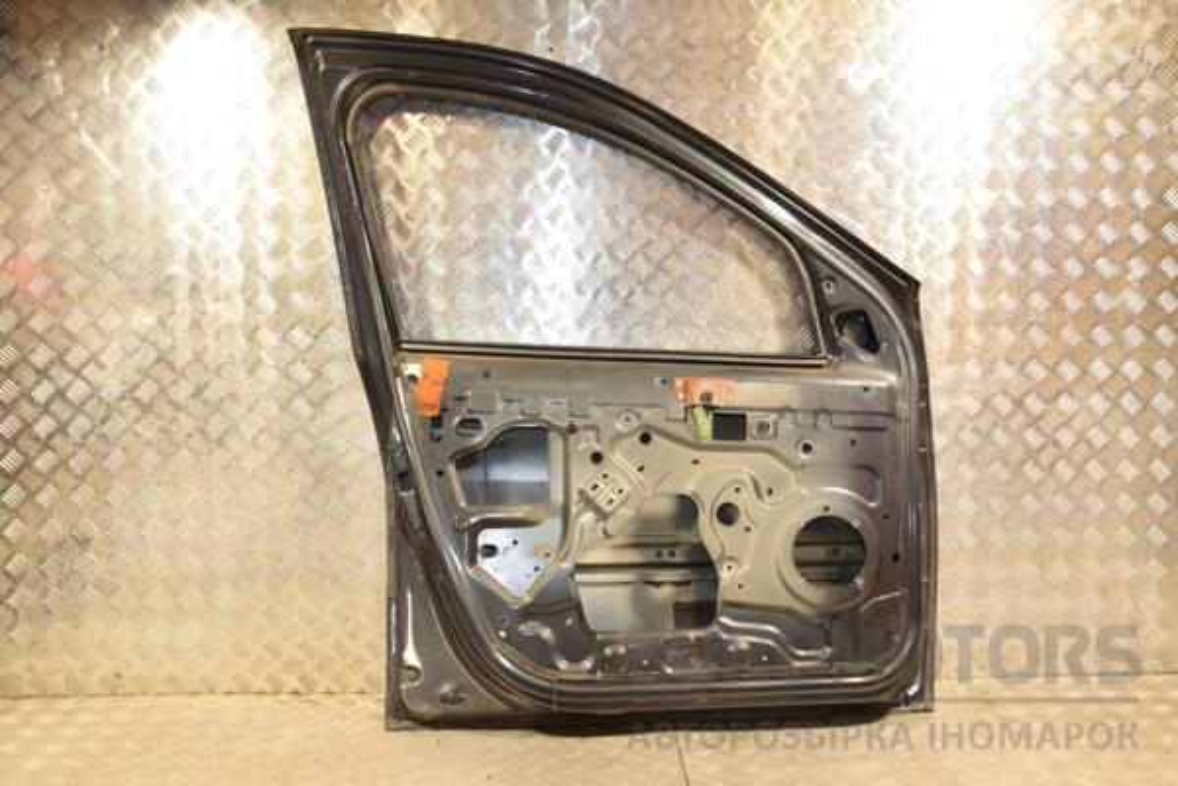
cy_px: 393
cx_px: 589
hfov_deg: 57.2
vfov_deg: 40.0
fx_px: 1080
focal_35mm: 33
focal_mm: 22
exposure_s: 1/125
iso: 800
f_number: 5
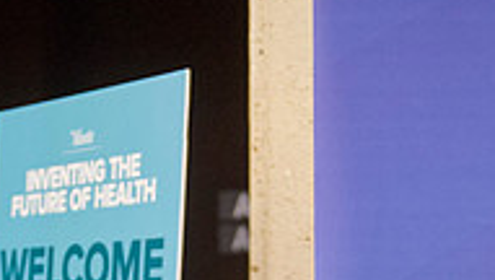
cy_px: 482
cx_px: 259
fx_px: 1669
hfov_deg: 16.9
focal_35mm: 127
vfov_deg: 9.2
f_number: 2.8
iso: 2500
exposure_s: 1/50
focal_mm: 40
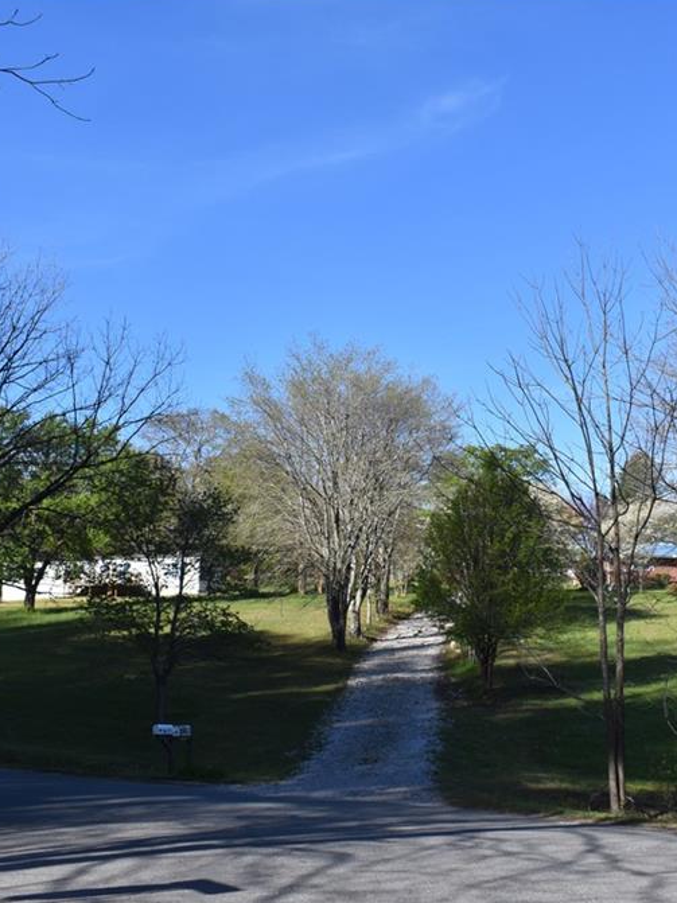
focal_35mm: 44
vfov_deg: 43.0
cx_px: 431
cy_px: 447
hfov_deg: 32.7
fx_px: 1148
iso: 200
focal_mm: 20
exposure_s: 1/320
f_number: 9
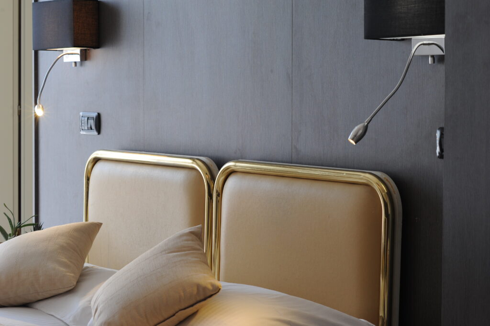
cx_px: 245
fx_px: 1224
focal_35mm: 90
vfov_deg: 15.2
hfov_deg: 22.6
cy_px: 163
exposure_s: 1/25
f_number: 9
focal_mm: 90
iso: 800
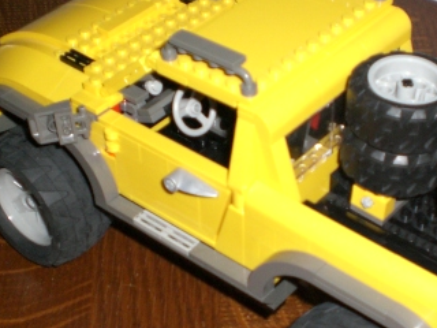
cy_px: 235
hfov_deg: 25.5
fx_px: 959
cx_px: 285
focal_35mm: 76
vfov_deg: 19.3
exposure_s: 1/60
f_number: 3.1
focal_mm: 6.3
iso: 200
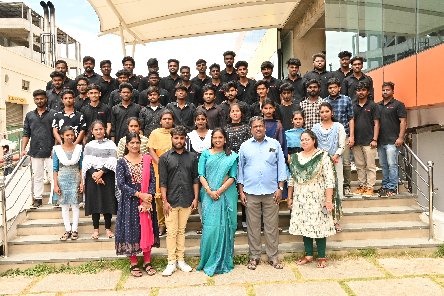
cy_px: 148
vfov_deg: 39.1
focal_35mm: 34
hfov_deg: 56.1
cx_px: 222
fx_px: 416
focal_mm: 22.5
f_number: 20
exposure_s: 1/125
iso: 800
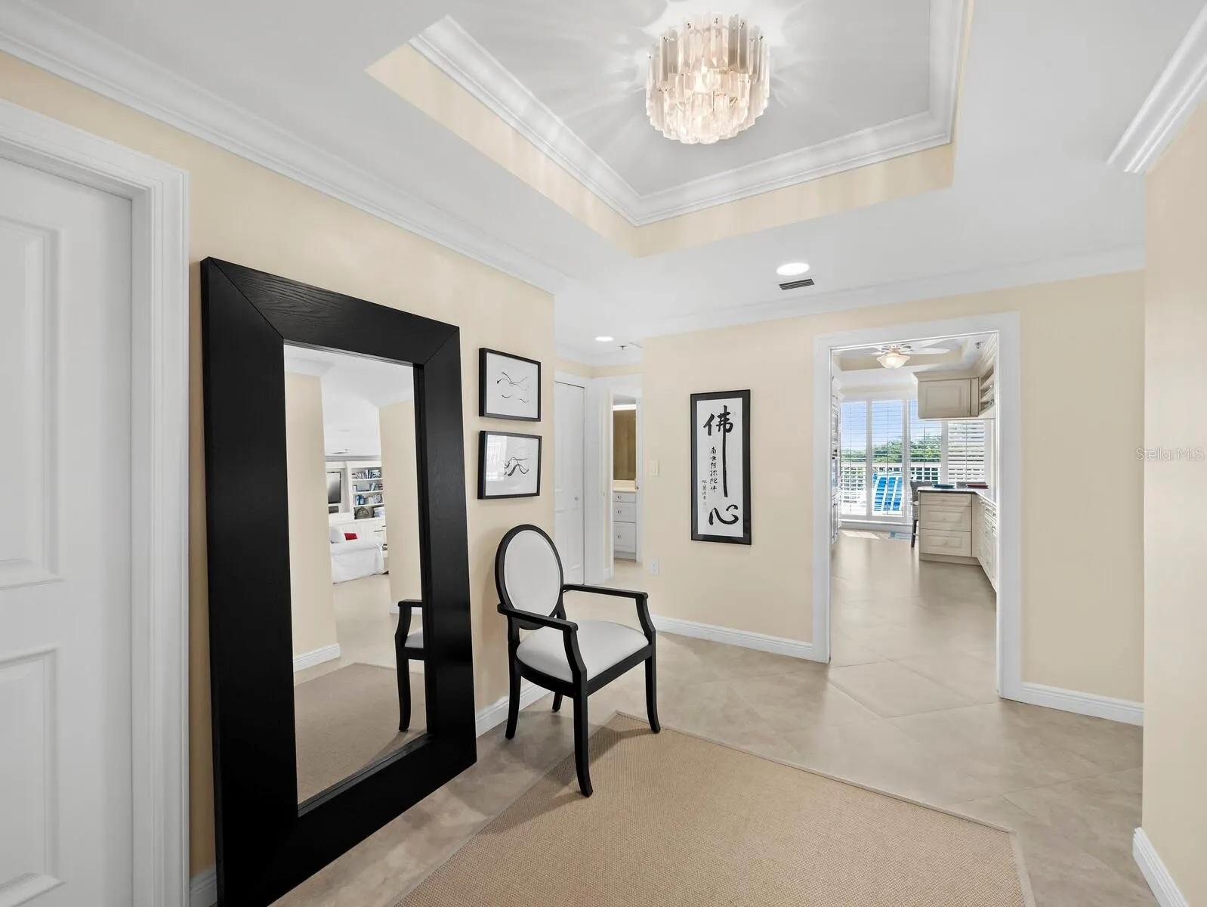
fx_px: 488
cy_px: 454
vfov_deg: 85.7
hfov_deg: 102.0
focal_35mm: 14
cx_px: 604
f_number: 8
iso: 400
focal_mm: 7
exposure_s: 1/5
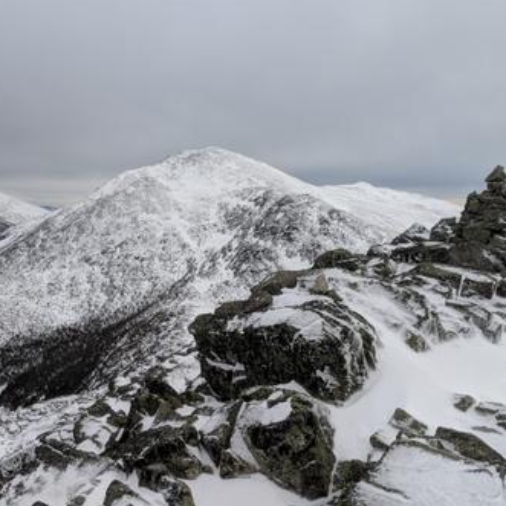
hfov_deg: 46.0
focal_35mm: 36
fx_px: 595
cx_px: 251
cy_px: 232
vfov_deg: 46.0
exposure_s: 1/1235
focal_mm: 4.44
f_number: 1.8
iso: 60
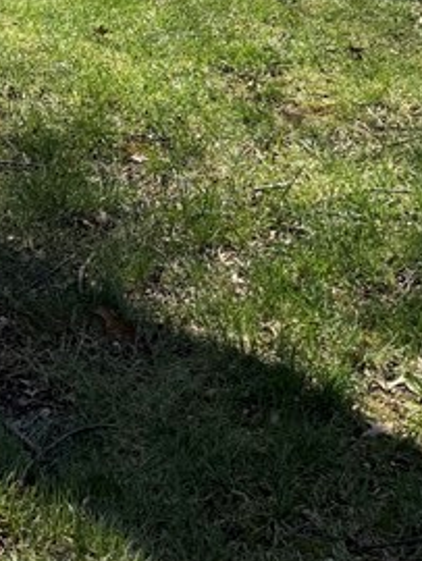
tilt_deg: -7.6
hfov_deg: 16.2
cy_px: -305
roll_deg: +1.2
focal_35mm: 91
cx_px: 168
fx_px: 1477
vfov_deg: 18.7
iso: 100
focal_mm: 6.76
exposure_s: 1/2232
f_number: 1.78
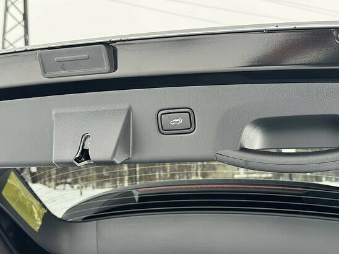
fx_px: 470
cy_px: 127
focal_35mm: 48
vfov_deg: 30.2
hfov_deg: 39.7
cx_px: 170
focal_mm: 6.76
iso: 80
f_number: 1.78
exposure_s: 1/141
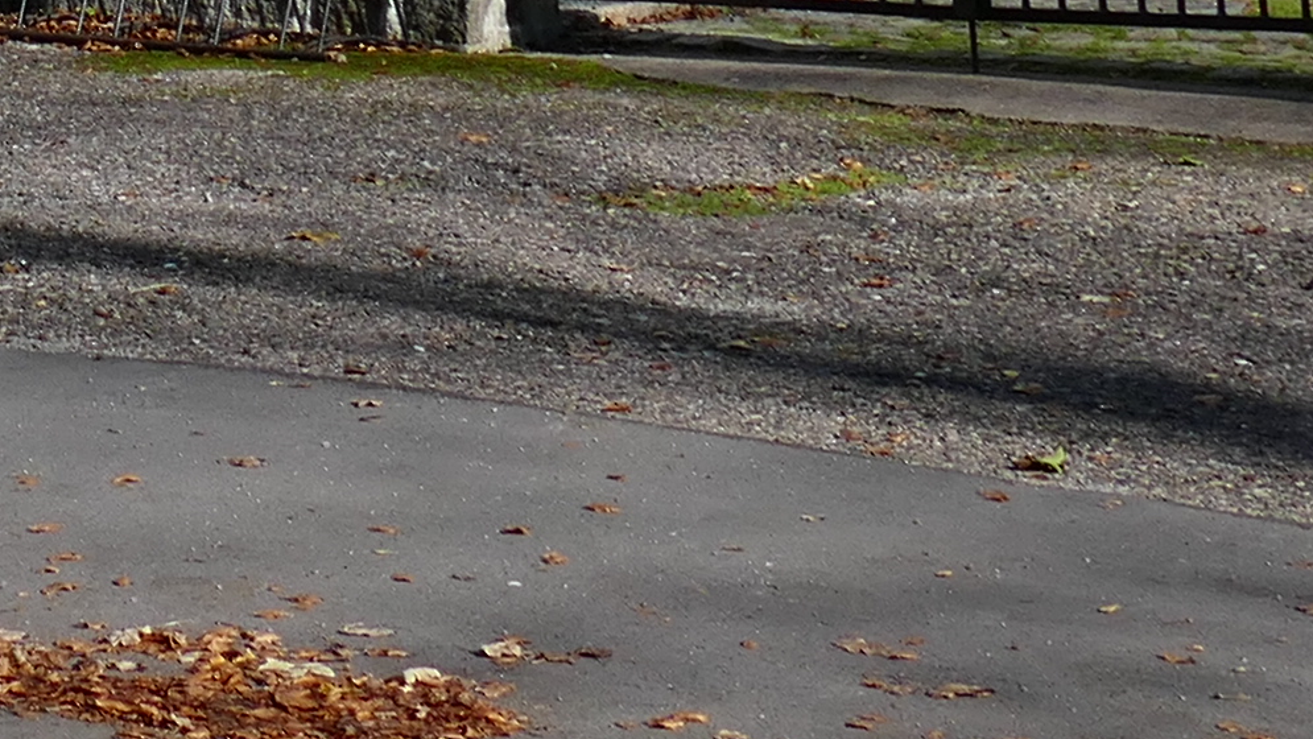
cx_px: -1056
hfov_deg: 13.4
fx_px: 5014
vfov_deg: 7.7
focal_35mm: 144
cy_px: -1176
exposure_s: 1/1600
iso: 125
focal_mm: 9.12
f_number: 2.8
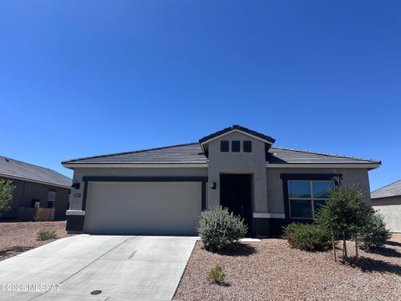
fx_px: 278
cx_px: 200
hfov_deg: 71.6
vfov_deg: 56.8
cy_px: 150
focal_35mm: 24
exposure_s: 1/5525
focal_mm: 6.86
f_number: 1.78
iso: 80
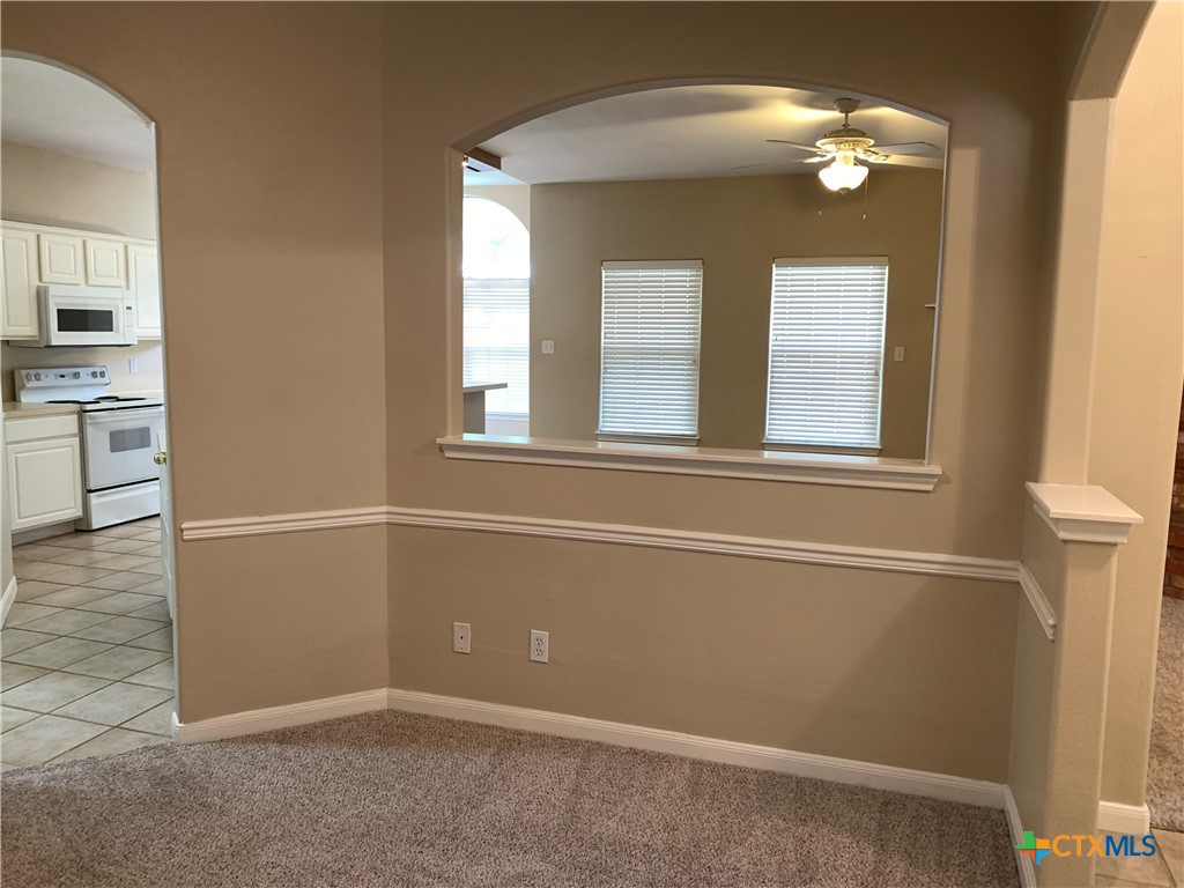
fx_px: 889
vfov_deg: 53.1
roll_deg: -1.2
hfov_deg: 67.3
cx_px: 592
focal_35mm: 26
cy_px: 444
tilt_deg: -5.6
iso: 200
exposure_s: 1/60
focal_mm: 4.25
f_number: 1.8
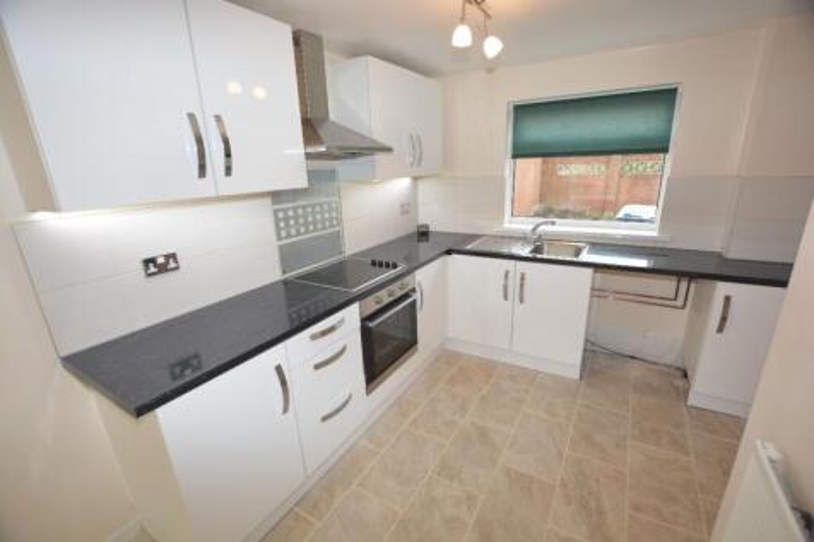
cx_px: 407
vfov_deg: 77.3
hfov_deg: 100.4
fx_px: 339
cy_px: 271
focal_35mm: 15
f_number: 4
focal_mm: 10
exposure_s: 1/60
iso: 250
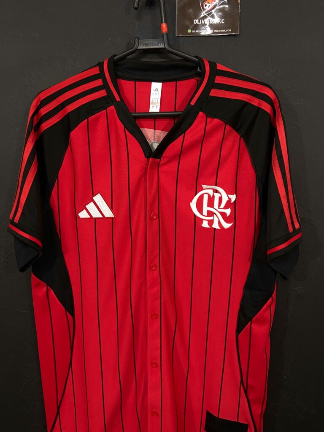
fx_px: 324
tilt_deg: -7.7
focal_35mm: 26
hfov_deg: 53.1
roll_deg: +0.9
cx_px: 162
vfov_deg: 67.3
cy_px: 216
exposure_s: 1/60
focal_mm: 4.25
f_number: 1.8
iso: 320
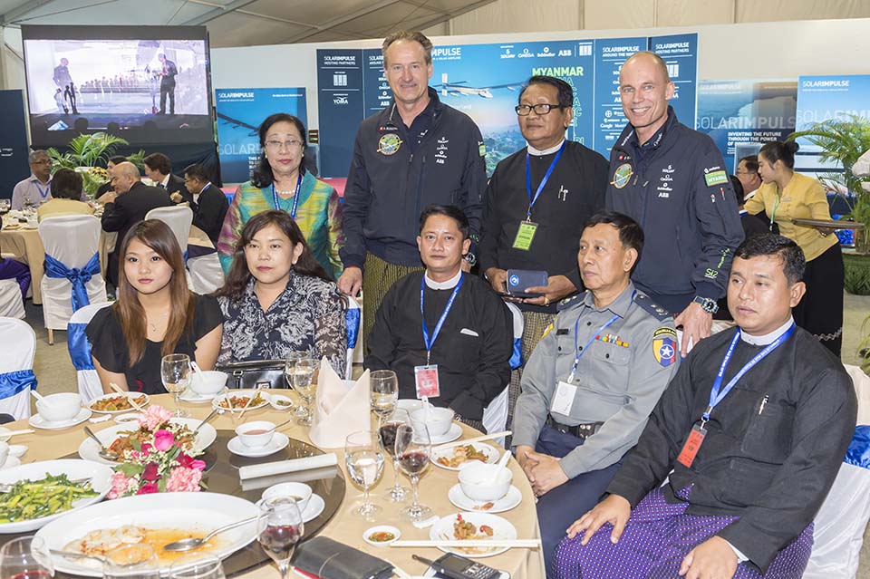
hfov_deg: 60.3
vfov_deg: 42.3
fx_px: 749
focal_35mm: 31
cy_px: 290
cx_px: 435
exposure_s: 1/60
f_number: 7.1
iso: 1250
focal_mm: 31
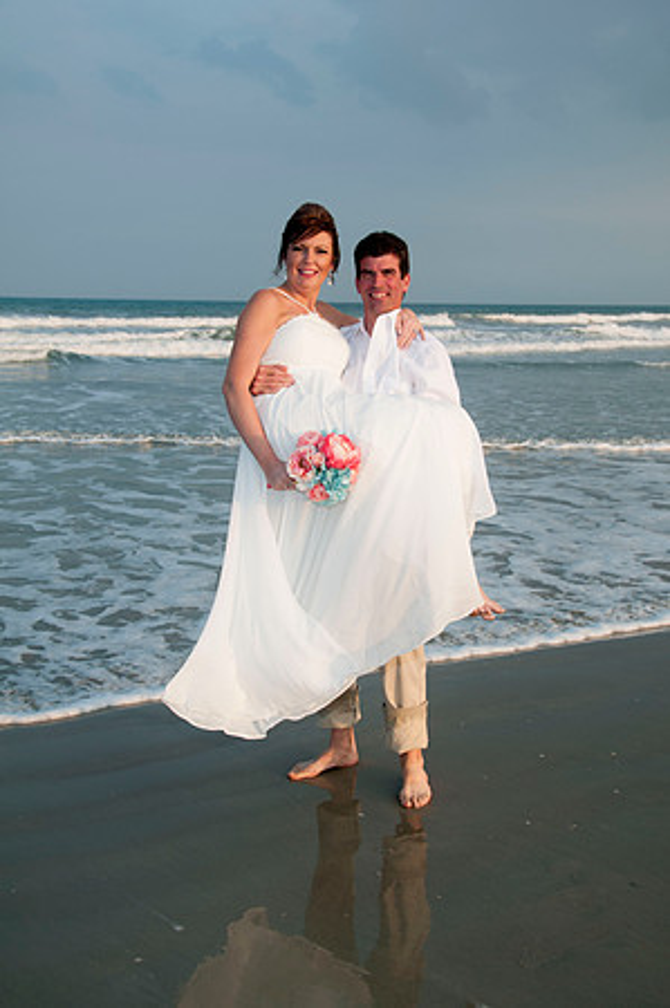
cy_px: 504
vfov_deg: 41.2
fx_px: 1343
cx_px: 335
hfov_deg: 28.0
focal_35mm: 48
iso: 100
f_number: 5.6
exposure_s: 1/250
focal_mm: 32
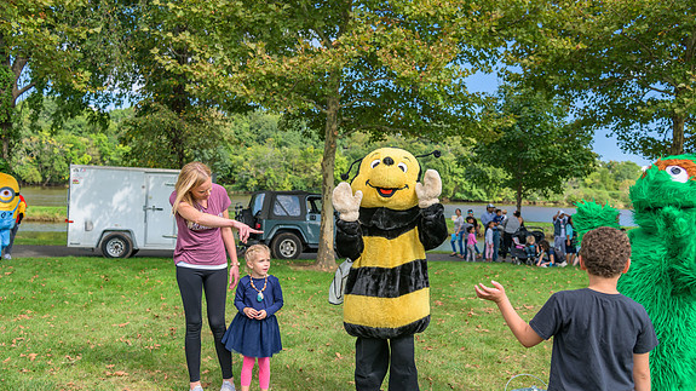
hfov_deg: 54.0
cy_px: 210
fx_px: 683
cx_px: 346
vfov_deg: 31.9
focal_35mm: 37
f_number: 4
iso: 280
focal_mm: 35
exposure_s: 1/500
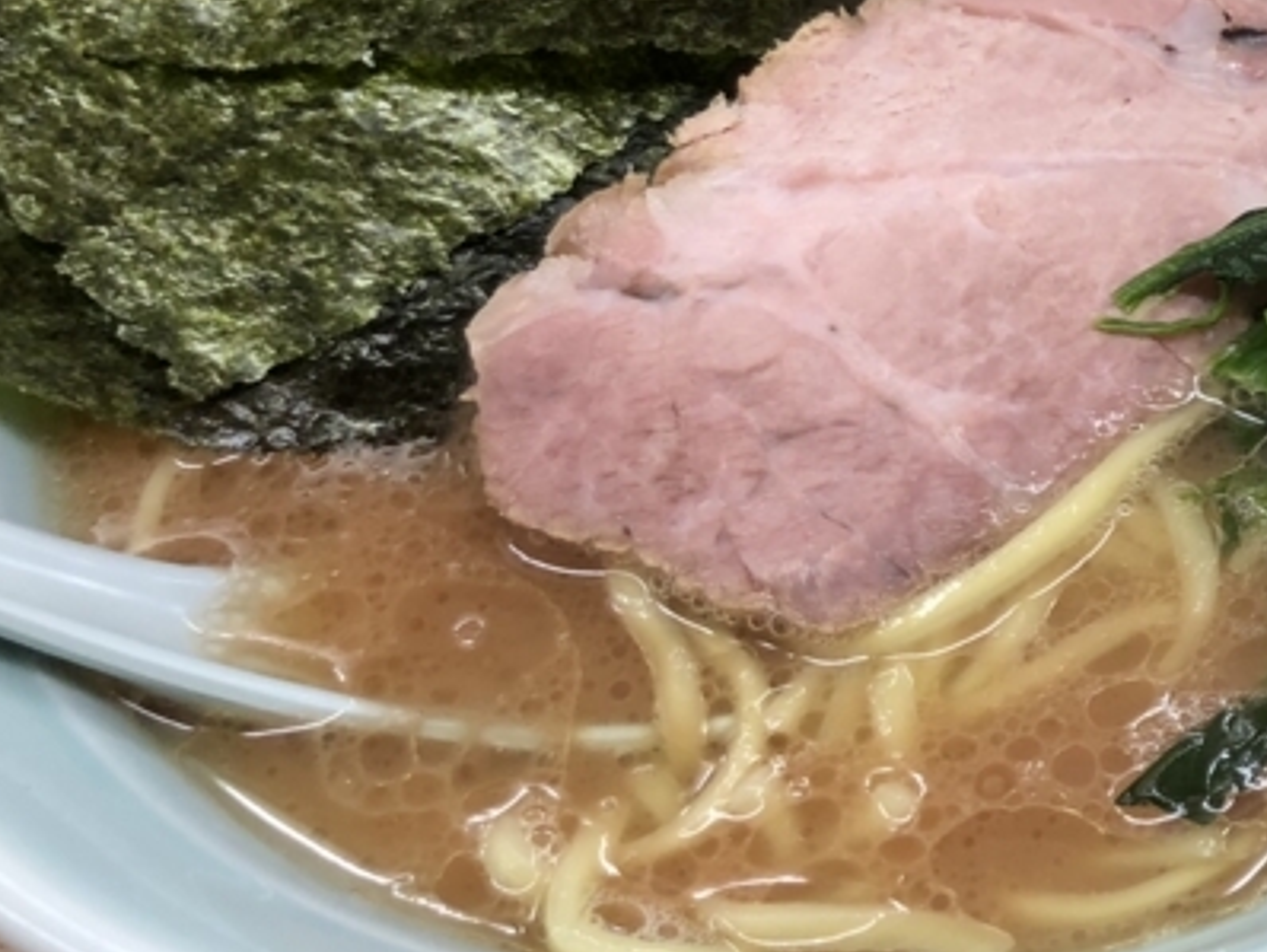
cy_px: 245
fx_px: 2637
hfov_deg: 24.2
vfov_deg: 20.3
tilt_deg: -48.5
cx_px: 1566
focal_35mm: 72
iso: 25
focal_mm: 4
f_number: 1.8
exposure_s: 1/33
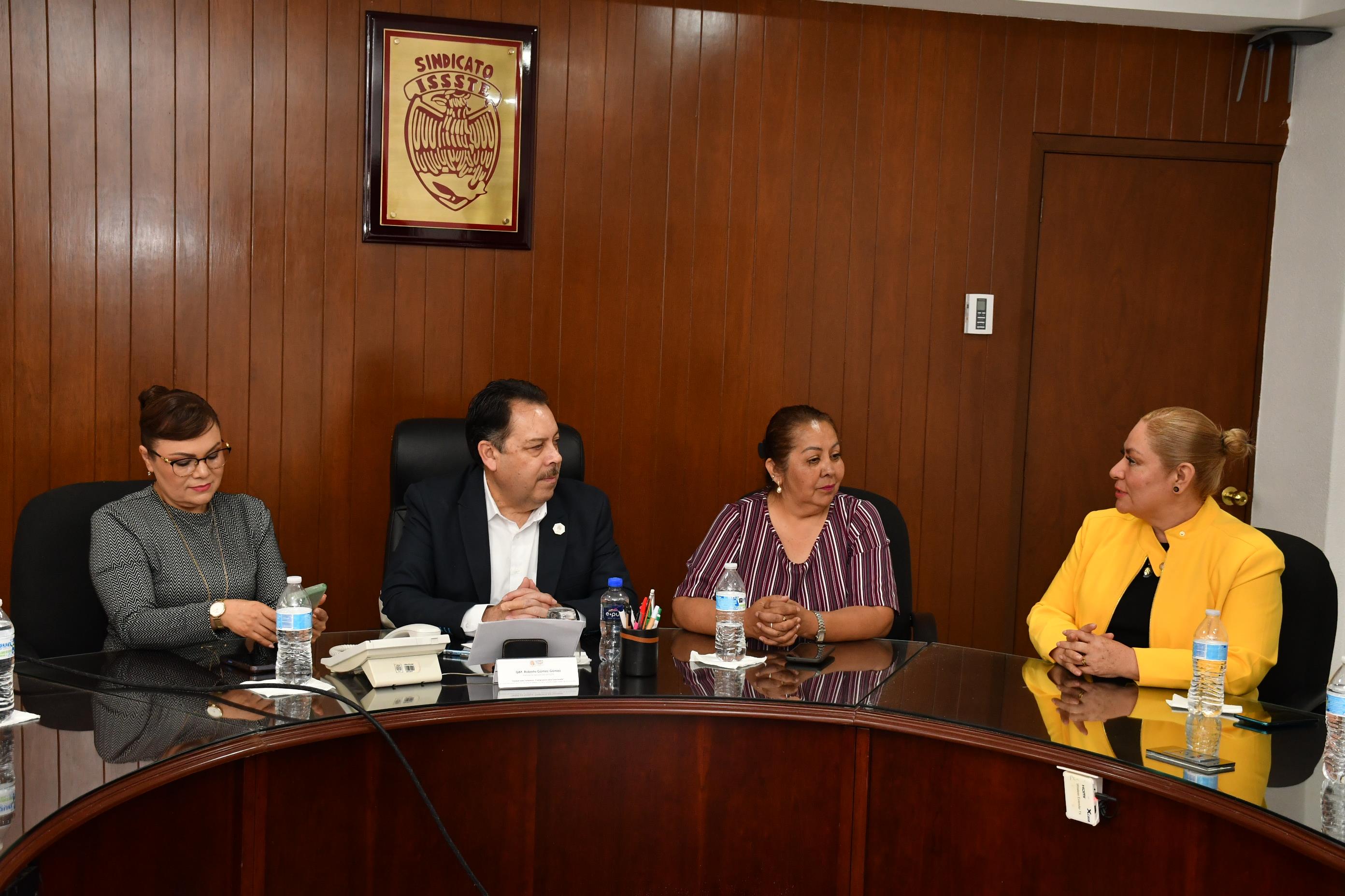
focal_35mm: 45
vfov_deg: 29.9
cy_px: 448
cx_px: 672
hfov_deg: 43.6
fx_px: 1681
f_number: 5.6
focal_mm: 30
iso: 1000
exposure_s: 1/100
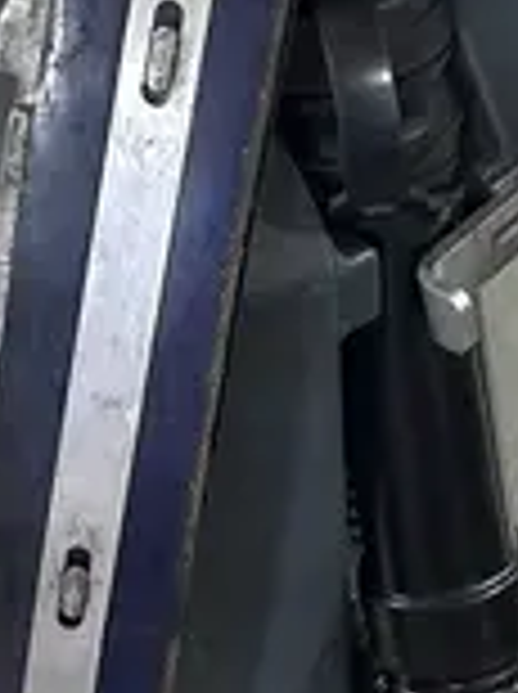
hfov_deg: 11.9
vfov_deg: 15.9
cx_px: 441
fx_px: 2481
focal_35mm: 124
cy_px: 290
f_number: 1.6
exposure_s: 1/60
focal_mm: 5.96
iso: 160
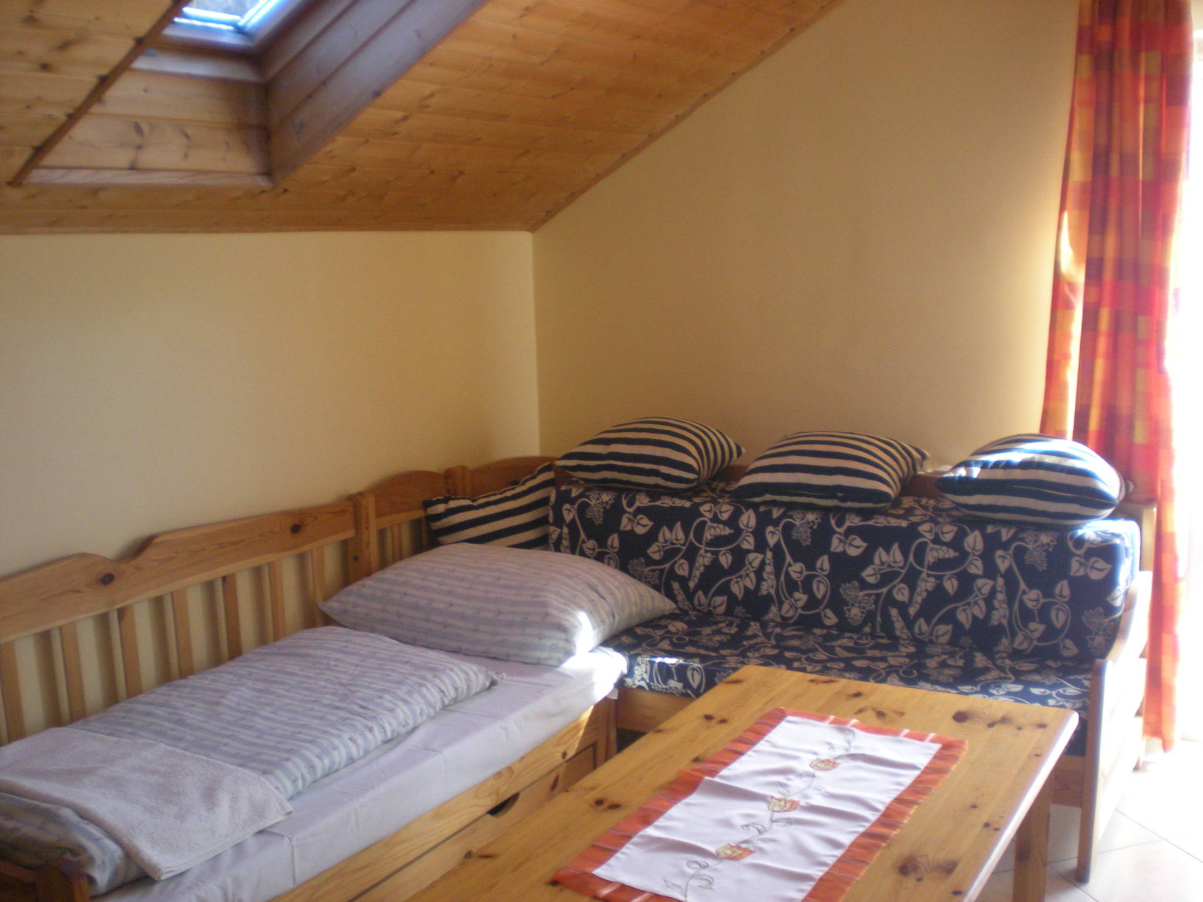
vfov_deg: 37.7
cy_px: 451
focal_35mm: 38
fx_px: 1321
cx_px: 602
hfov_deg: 49.0
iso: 200
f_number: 3.1
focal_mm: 6.3
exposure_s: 1/44.8
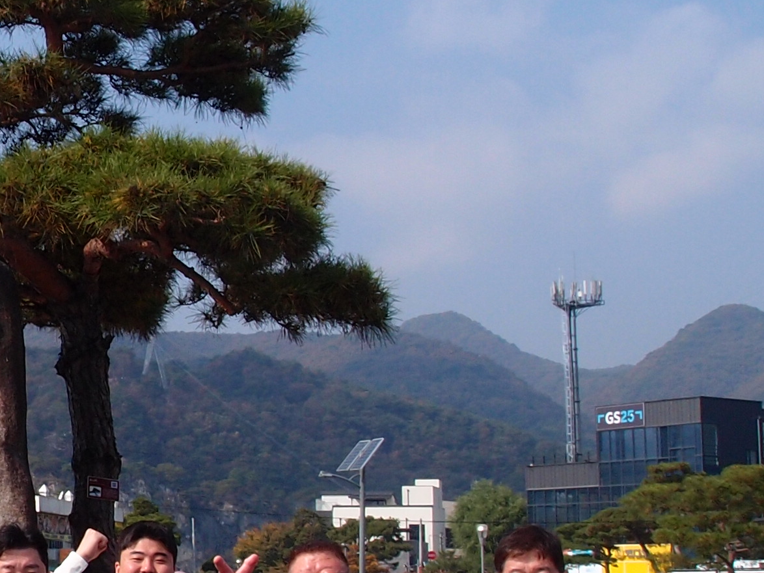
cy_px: 374
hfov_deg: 20.8
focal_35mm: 87
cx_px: -182
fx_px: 1921
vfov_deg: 16.9
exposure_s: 1/800
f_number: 5
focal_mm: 6
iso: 100
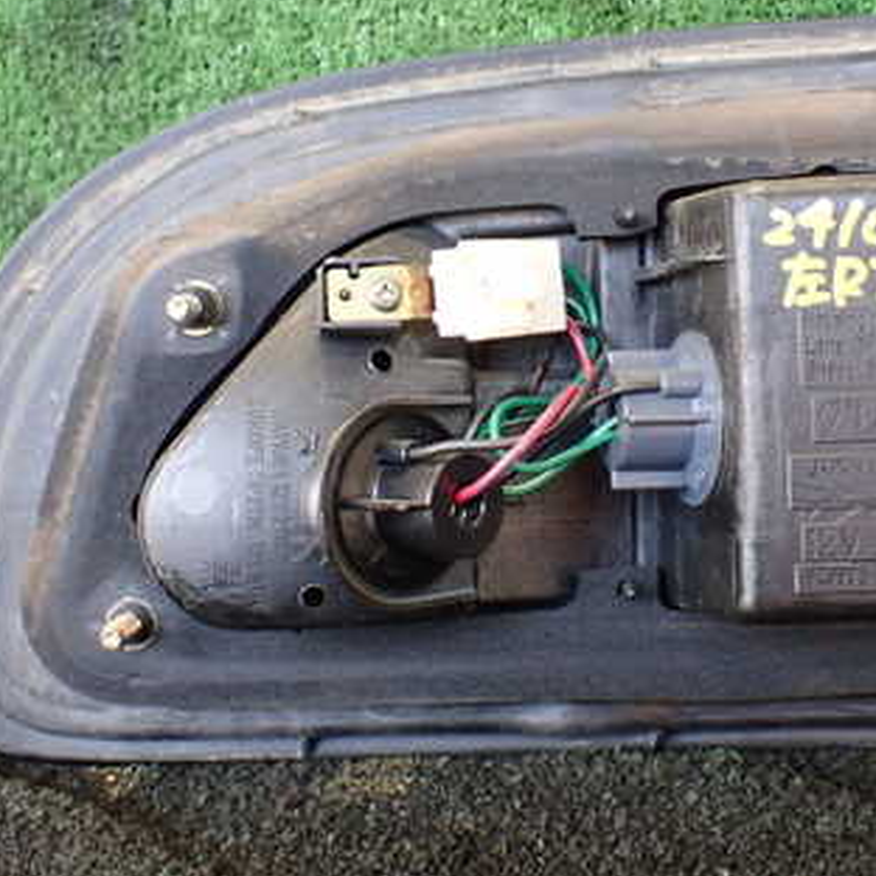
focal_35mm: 51
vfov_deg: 33.2
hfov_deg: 33.2
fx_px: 1460
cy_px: 317
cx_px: 556
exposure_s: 1/125
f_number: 2.3
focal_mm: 5.4
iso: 640
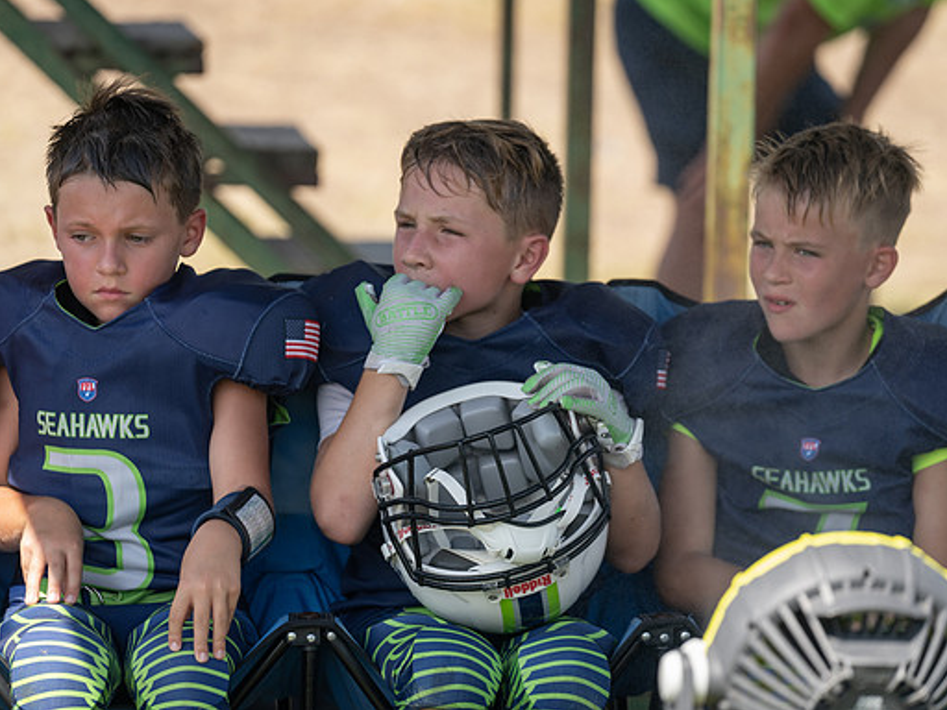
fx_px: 5690
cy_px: 354
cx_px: 470
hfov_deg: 9.5
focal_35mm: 208
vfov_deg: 7.1
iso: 160
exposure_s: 1/500
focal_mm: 191
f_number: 4
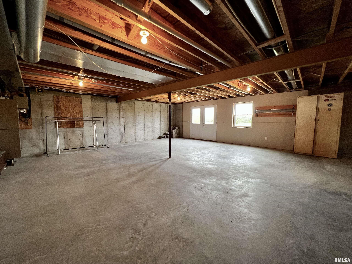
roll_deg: -0.1
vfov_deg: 89.9
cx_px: 176
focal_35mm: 13
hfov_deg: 106.2
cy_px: 132
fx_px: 132
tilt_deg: -5.2
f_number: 1.8
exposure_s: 1/120
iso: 160
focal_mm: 1.57
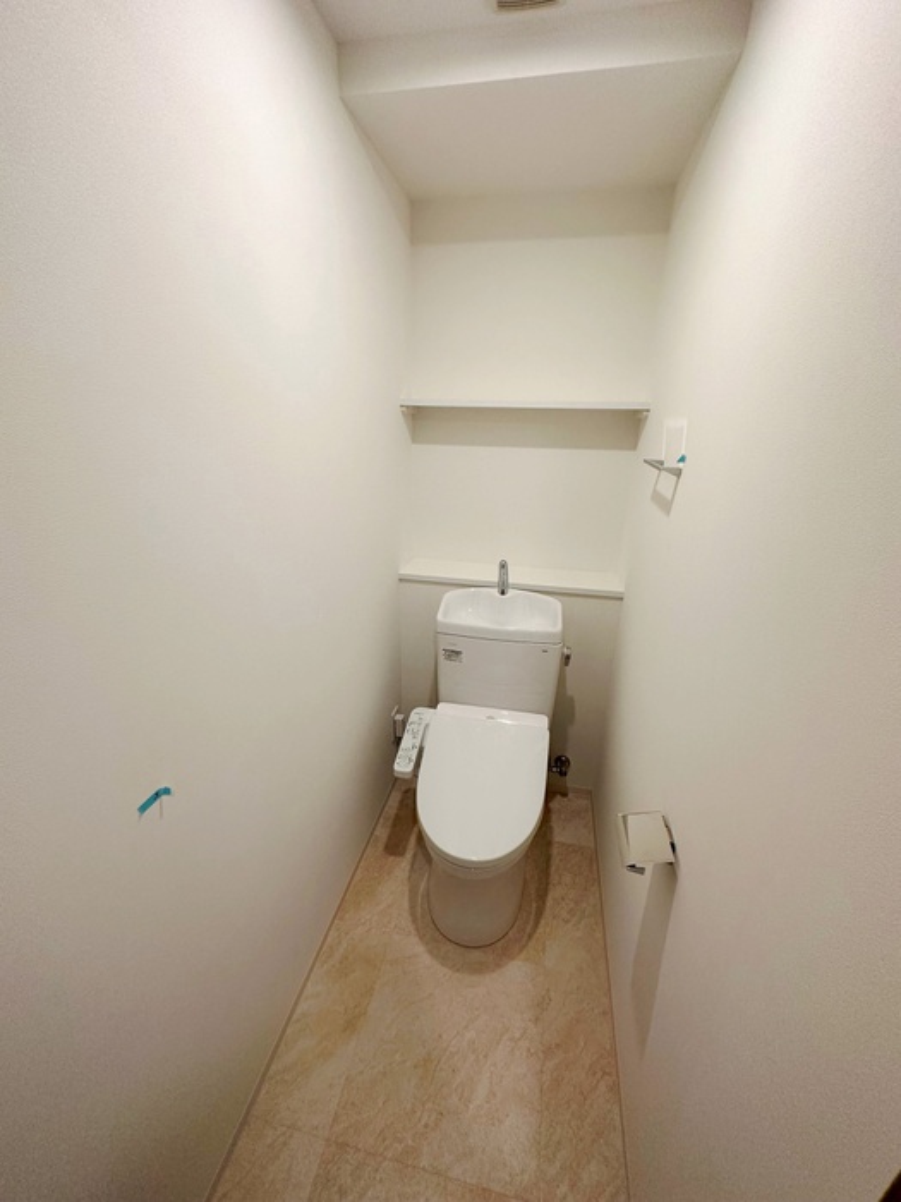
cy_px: 601
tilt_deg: -20.5
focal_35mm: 14
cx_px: 450
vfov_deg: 102.1
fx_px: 486
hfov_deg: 85.7
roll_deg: -1.4
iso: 200
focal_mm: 2.22
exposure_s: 1/120
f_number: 2.2
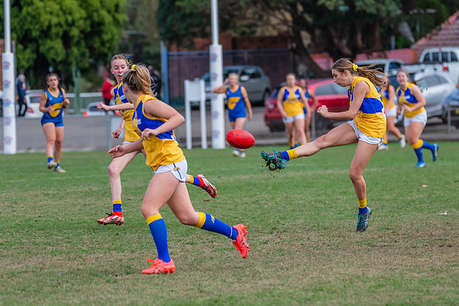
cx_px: 282
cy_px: 160
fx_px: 4575
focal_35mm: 359
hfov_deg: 5.7
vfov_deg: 3.8
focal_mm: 280
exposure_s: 1/1600
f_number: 6.3
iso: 800
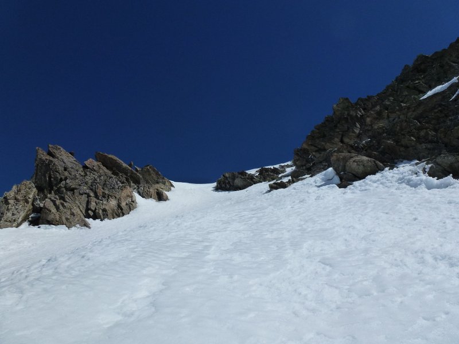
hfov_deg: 71.6
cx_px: 230
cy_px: 172
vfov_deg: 56.8
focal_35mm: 24
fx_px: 318
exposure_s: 1/2000
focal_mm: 4.3
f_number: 5
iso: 160
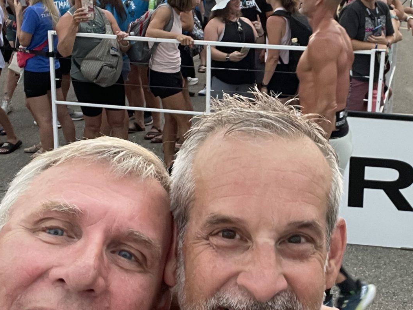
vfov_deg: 26.1
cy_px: 124
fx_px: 668
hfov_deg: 33.1
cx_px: 345
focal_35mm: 56
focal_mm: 2.71
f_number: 2.2
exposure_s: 1/60
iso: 125
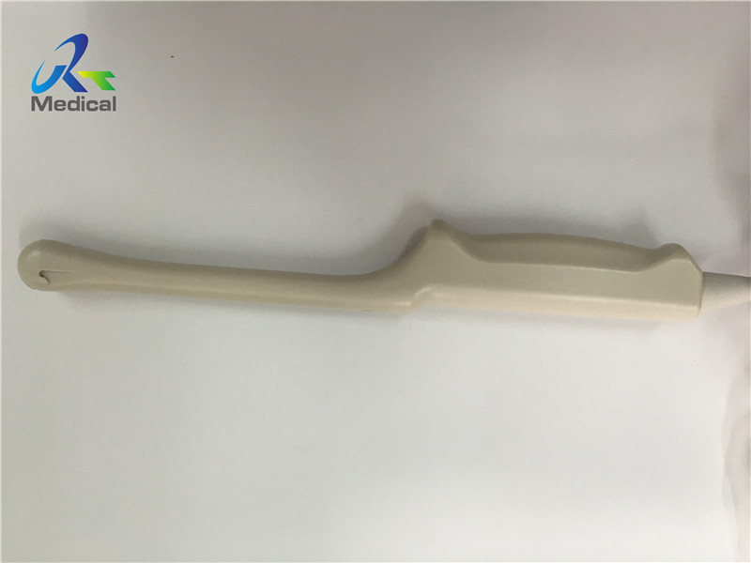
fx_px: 629
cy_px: 282
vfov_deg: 48.2
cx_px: 376
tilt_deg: -89.2
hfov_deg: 61.7
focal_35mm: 29
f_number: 2.2
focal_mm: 4.15
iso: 80
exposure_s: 1/33
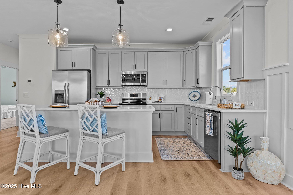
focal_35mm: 20
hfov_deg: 84.0
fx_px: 163
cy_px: 98
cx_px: 146
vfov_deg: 61.9
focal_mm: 20
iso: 125
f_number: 9
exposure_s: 1/1.67
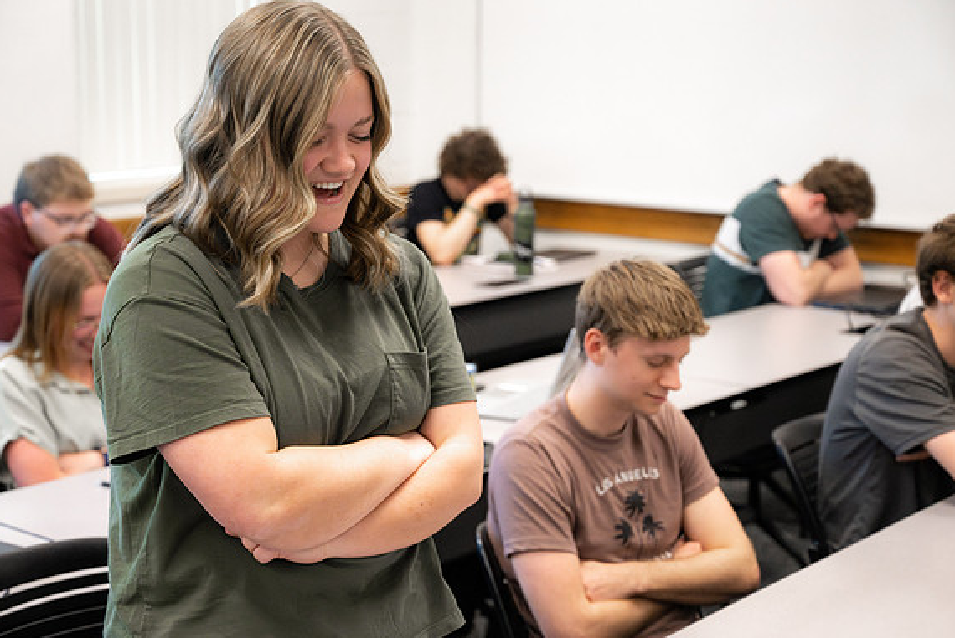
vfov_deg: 22.3
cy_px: 319
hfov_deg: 32.9
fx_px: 1619
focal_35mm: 61
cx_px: 478
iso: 3200
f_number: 4.5
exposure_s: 1/400
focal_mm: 60
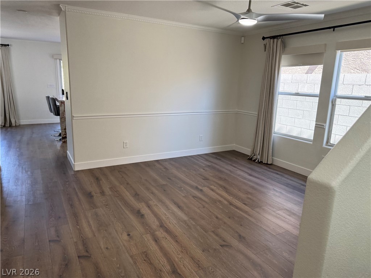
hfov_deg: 71.6
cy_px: 139
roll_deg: -2.3
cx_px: 186
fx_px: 257
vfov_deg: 56.8
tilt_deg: -11.1
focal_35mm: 24
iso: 200
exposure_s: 1/189
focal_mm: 6.76
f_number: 1.78
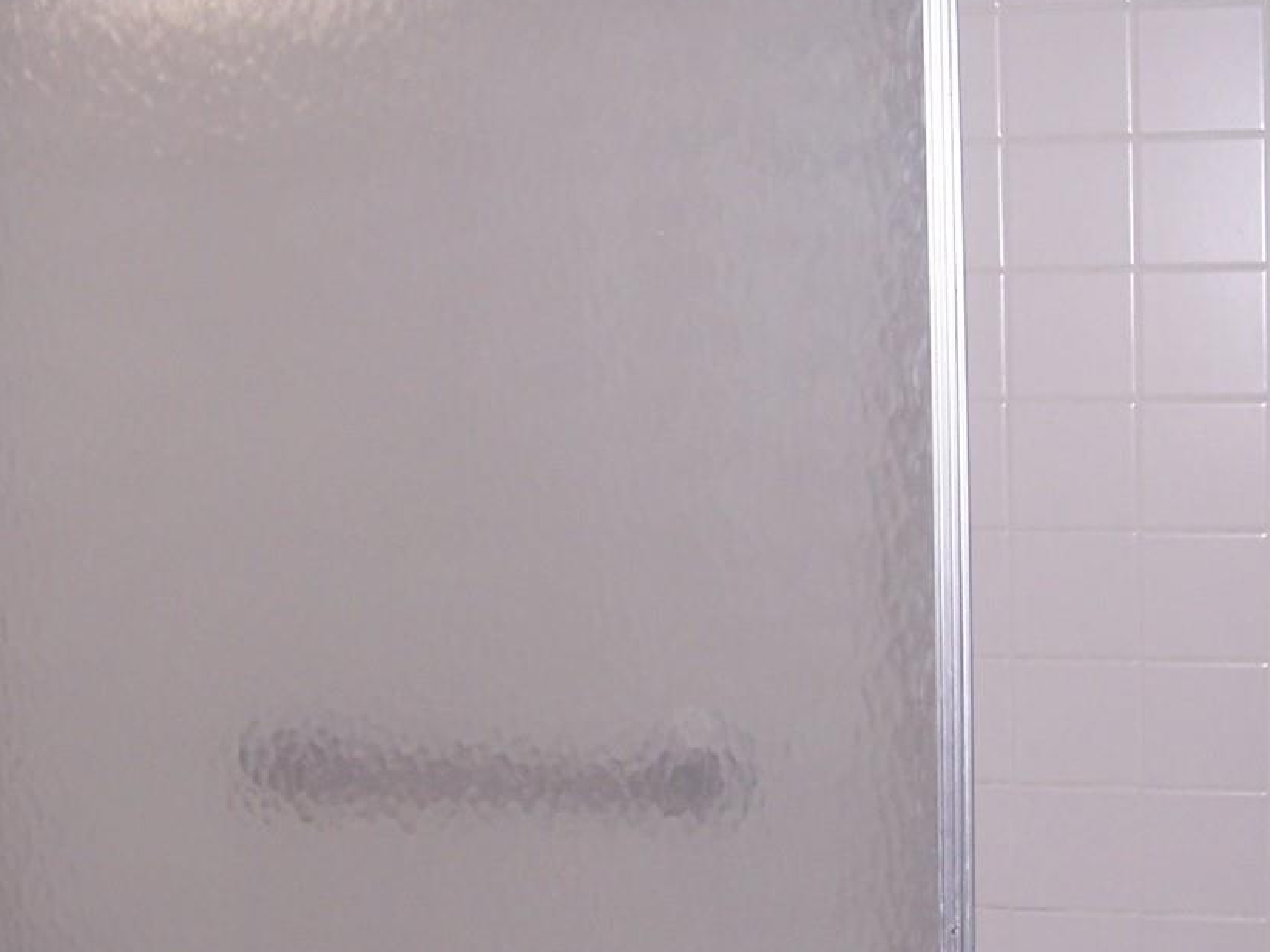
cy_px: 511
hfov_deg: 27.8
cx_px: 589
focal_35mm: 70
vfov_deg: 21.0
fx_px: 2568
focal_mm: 6
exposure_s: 1/60
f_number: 3
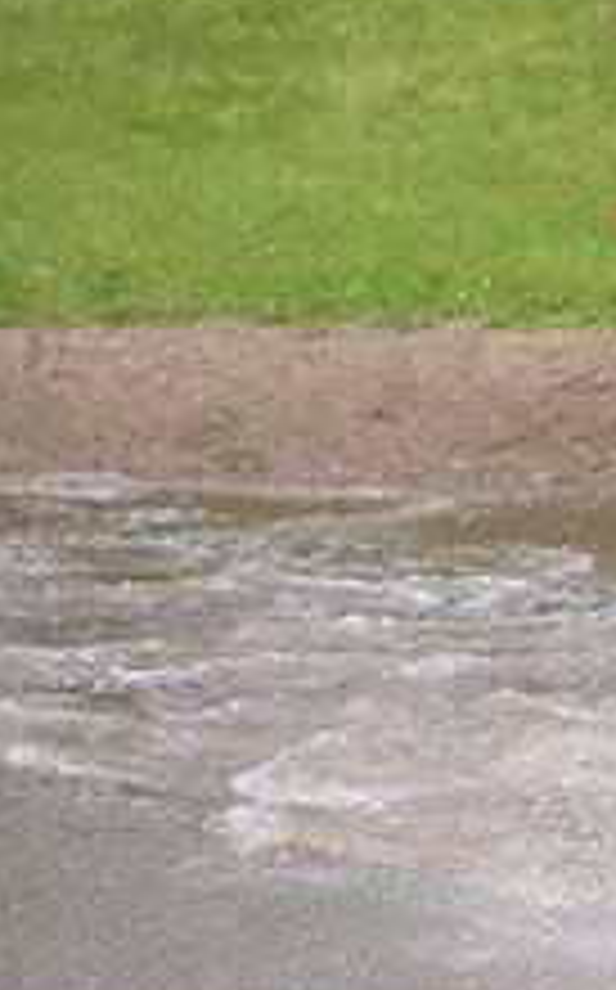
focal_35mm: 646
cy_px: 407
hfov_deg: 2.0
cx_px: 1290
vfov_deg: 3.3
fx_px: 17398
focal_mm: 240
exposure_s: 1/1250
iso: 640
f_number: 5.6
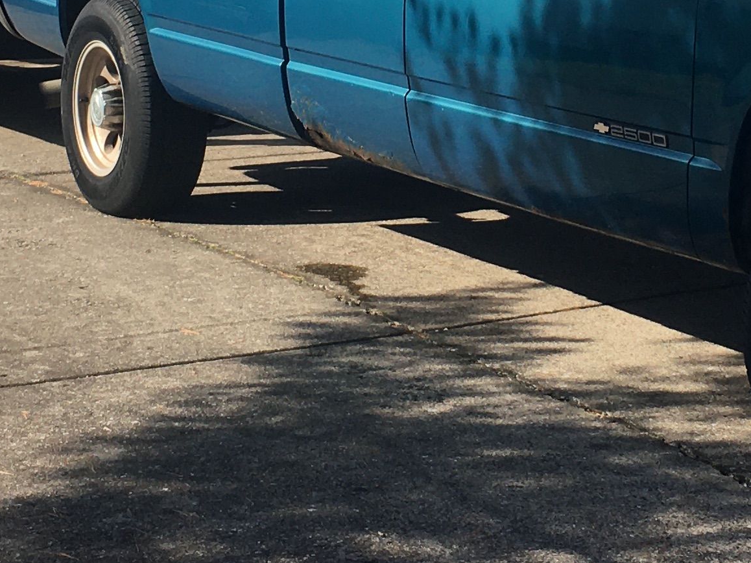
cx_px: 473
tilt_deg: -1.2
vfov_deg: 14.4
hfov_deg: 19.4
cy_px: -16
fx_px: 2191
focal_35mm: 101
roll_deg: -0.1
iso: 25
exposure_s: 1/916
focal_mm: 4.15
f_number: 2.2
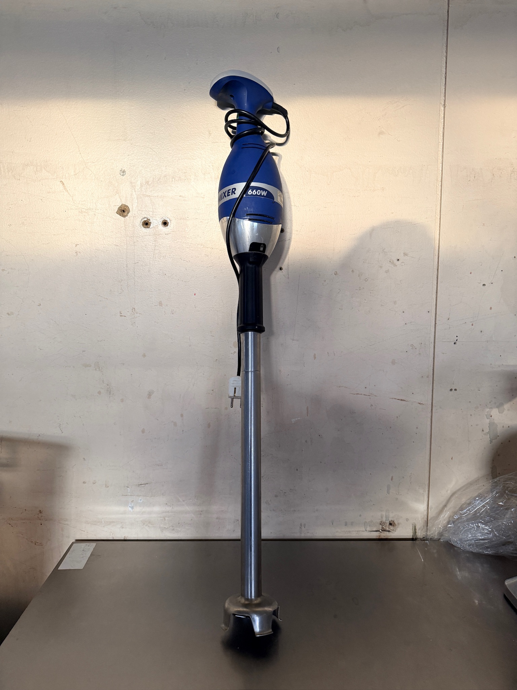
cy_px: 345
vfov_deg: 71.6
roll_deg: +0.3
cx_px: 258
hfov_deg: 56.8
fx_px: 478
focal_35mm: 24
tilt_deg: -8.1
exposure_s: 1/60
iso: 250
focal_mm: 6.76
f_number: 1.78
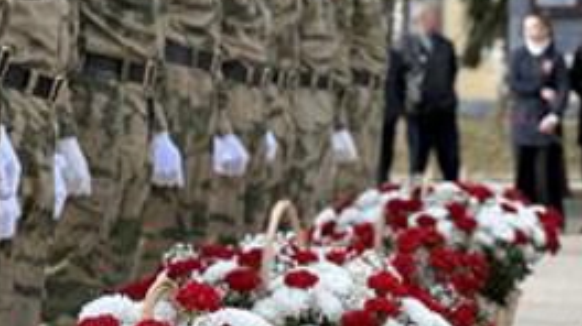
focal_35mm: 132
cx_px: 172
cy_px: -64
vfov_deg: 9.1
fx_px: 2035
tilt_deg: +6.0
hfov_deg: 16.2
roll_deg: -1.6
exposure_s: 1/1264
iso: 80
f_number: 1.78
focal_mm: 6.76
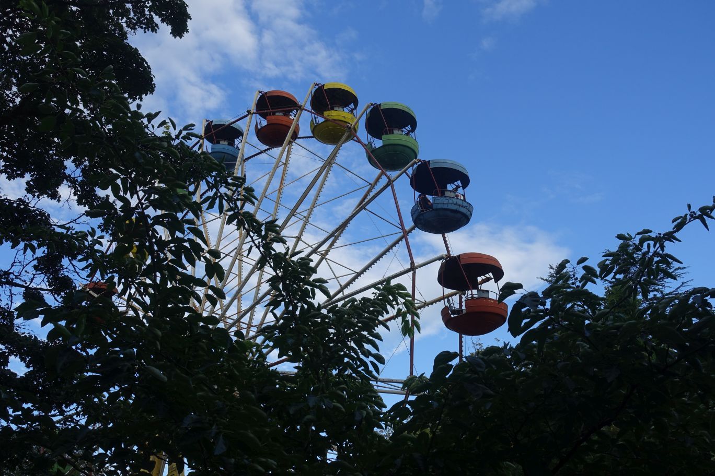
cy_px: 238
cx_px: 358
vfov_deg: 37.9
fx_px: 695
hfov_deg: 54.4
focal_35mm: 35
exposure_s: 1/320
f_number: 5.6
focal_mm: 12.81
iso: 125
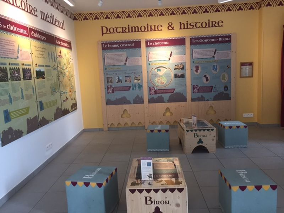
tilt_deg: -9.4
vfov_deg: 48.2
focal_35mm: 29
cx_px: 142
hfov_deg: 61.7
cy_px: 106
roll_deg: +2.3
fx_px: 238
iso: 64
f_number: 2.2
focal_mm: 4.15
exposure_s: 1/33
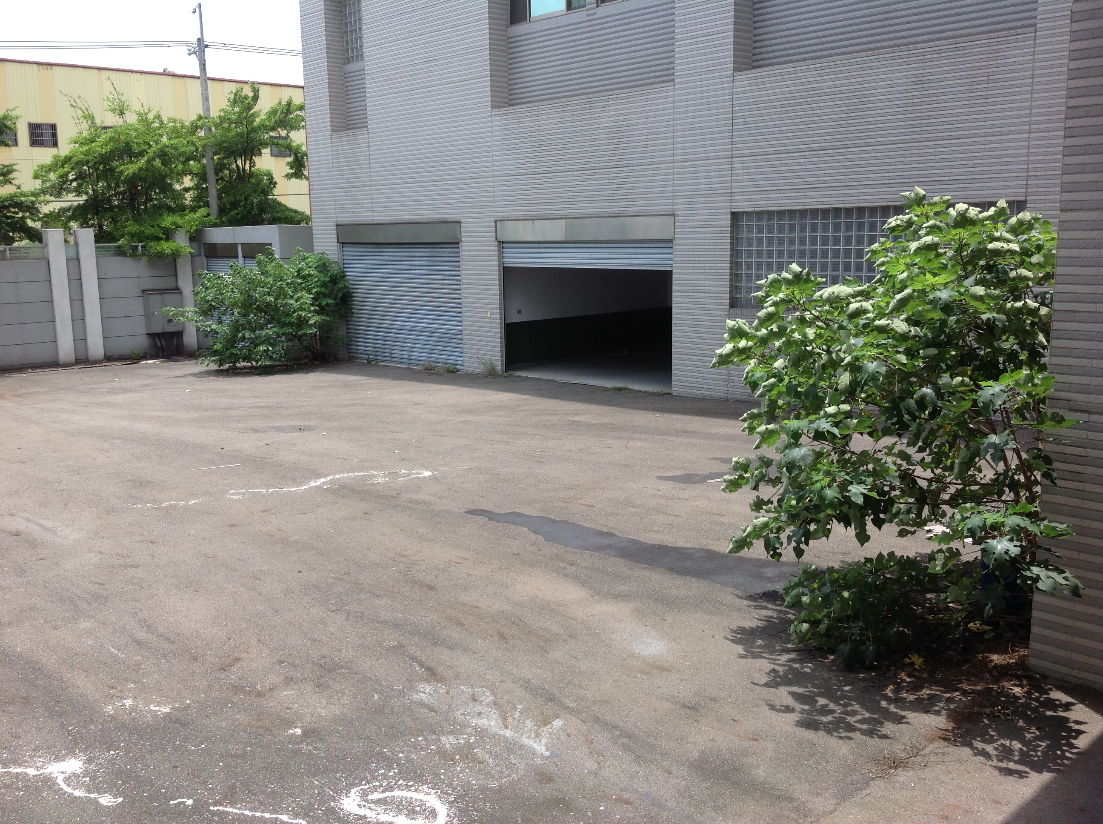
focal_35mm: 35
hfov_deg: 52.7
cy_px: 412
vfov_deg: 40.6
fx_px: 1114
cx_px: 552
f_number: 2.4
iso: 50
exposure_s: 1/657
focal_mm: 4.28
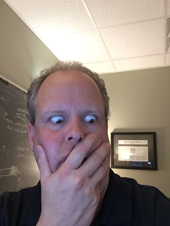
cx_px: 85
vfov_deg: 58.4
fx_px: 203
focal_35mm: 31
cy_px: 113
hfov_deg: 45.4
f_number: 2.2
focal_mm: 2.65
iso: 320
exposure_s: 1/30
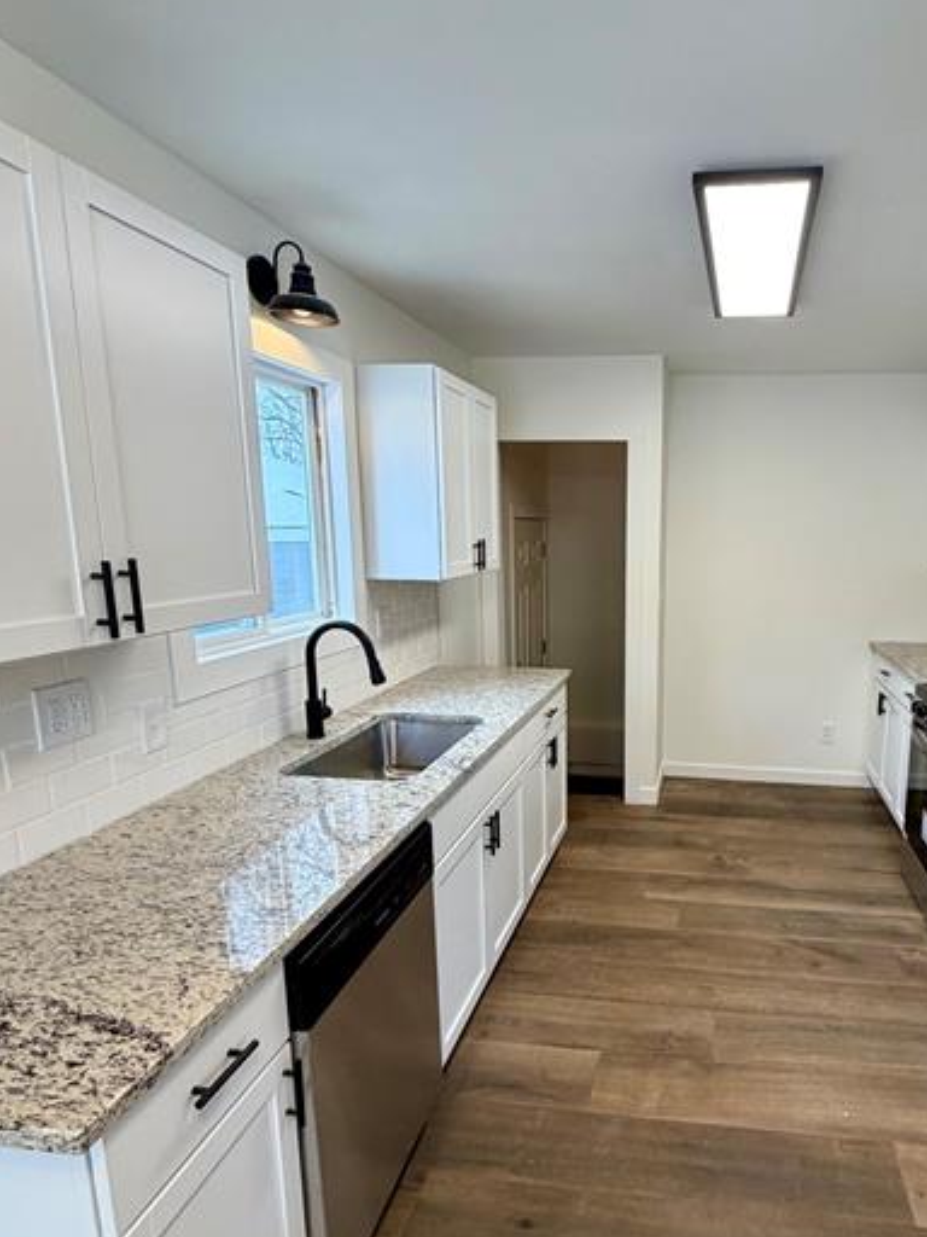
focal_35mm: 21
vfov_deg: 78.8
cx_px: 630
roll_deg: -0.8
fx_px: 750
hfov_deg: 61.6
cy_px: 676
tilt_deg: -10.9
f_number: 2.2
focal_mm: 2.22
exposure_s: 1/120
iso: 160
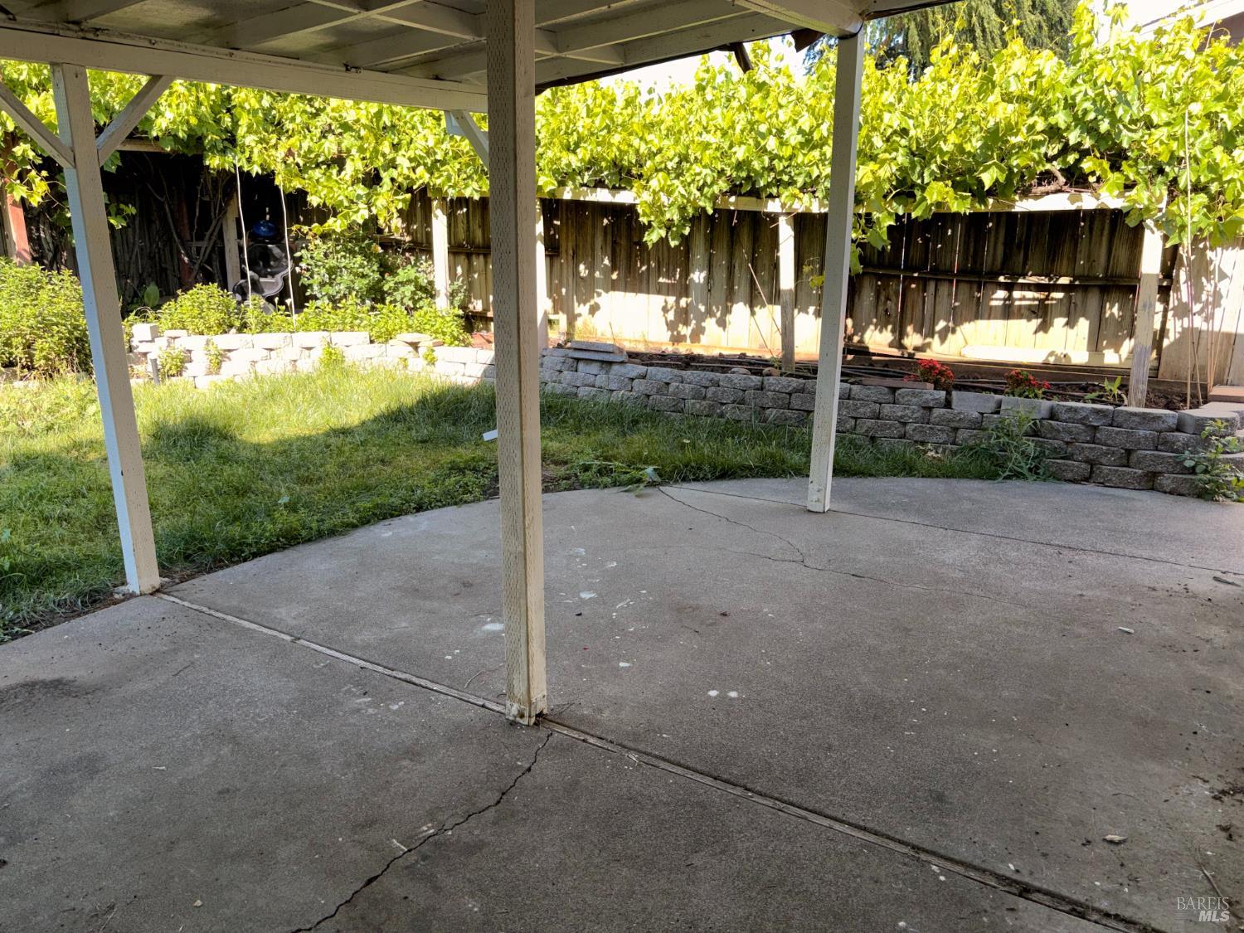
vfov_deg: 53.1
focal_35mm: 26
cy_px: 466
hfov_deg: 67.3
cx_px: 622
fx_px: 934
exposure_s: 1/492
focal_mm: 5.96
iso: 50
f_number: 1.6
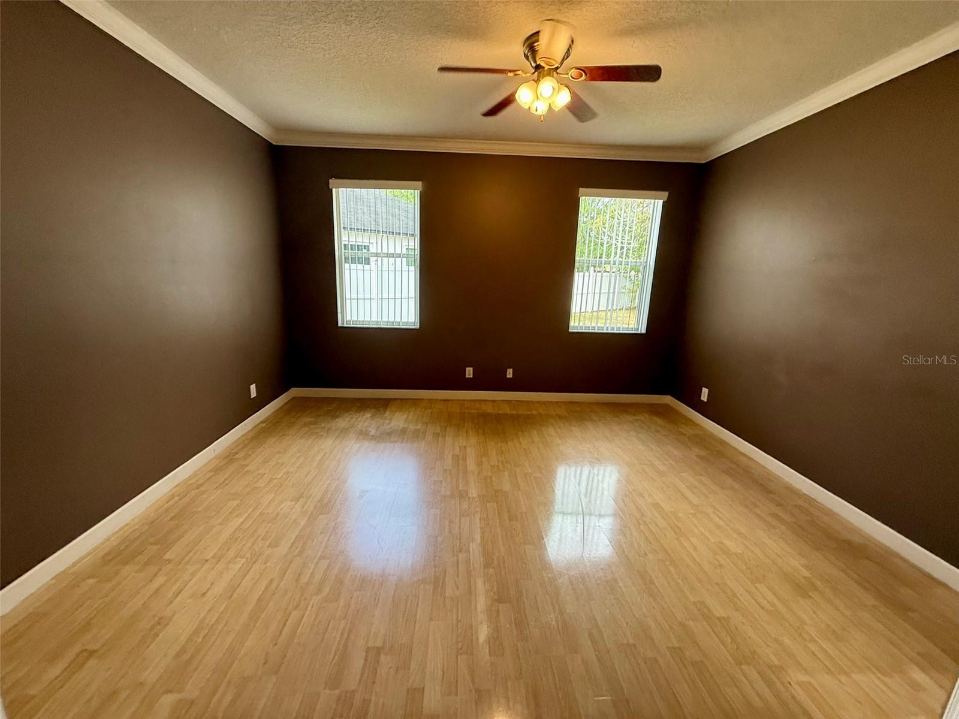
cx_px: 480
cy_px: 360
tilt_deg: -10.0
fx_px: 388
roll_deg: -4.2
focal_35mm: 14
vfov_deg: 85.7
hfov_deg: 102.1
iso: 125
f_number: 2.2
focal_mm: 2.22
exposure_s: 1/120
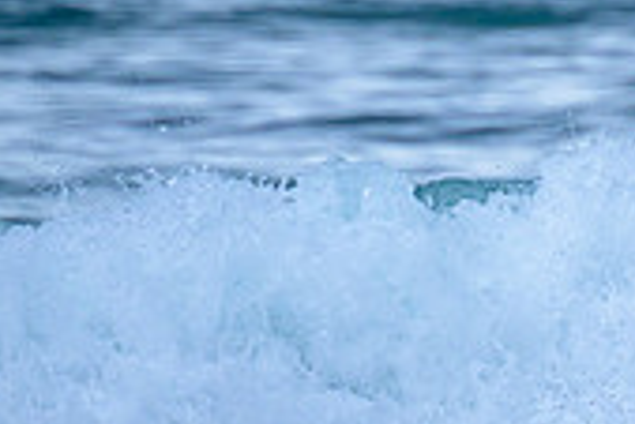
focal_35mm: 2129
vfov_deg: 0.6
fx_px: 37584
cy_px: 389
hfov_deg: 1.0
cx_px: 707
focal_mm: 560
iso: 720
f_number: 8
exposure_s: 1/2000
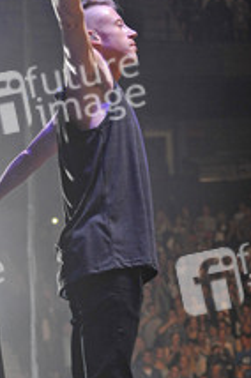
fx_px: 1374
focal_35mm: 131
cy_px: 185
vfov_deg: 15.7
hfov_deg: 10.4
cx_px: 106
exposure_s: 1/160
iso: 2500
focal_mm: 70
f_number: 4.5
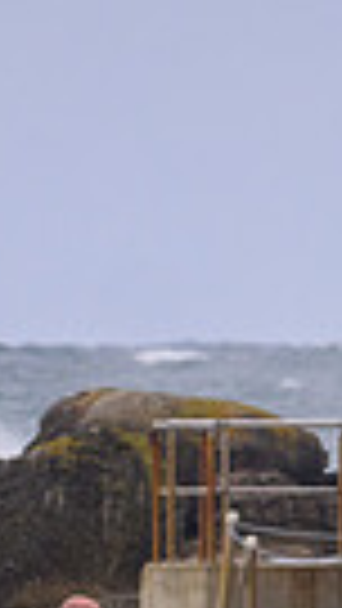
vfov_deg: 1.2
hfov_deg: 0.7
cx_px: 140
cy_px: 780
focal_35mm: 1823
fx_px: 29372
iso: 720
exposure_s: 1/1250
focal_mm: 380
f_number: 11
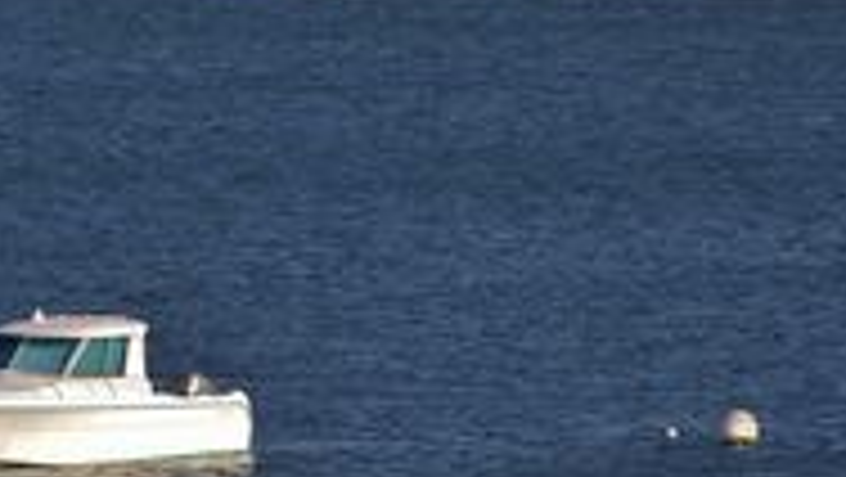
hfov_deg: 4.3
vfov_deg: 2.4
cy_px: 112
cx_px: 418
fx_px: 11357
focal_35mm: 506
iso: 100
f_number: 8
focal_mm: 135
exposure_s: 1/180
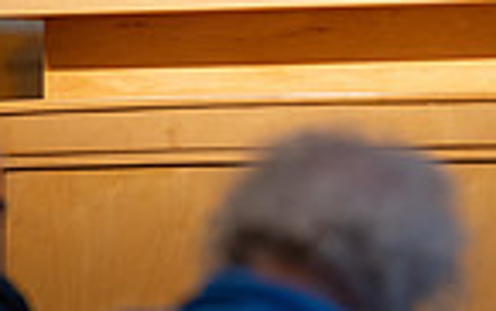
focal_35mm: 633
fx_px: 8567
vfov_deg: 2.1
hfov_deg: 3.3
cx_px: 448
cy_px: -14
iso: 640
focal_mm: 200
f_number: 2.8
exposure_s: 1/160
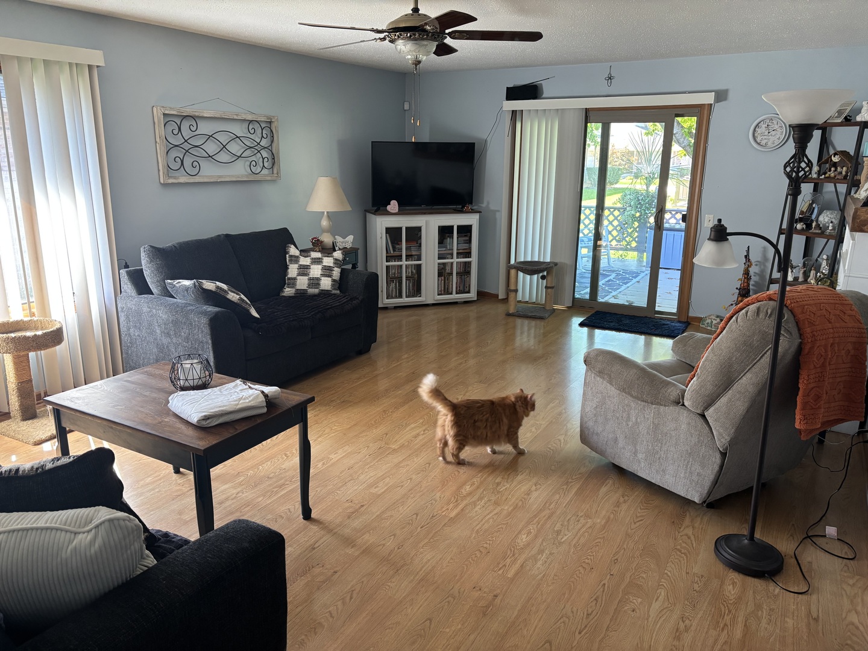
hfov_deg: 67.3
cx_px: 434
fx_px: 652
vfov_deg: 53.1
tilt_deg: -14.6
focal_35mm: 26
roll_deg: -1.0
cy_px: 326
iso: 200
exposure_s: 1/60
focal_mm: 5.96
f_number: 1.6
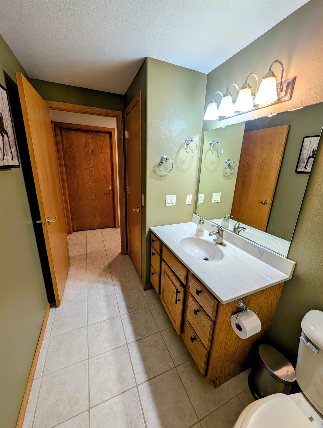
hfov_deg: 94.7
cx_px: 162
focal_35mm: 12
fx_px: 149
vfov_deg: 110.4
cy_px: 214
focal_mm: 2.23
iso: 52
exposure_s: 1/60
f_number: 1.95
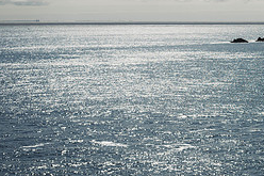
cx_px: 288
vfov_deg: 14.1
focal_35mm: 97
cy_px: 79
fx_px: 711
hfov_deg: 20.1
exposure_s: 1/5000
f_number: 4
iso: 100
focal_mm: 40
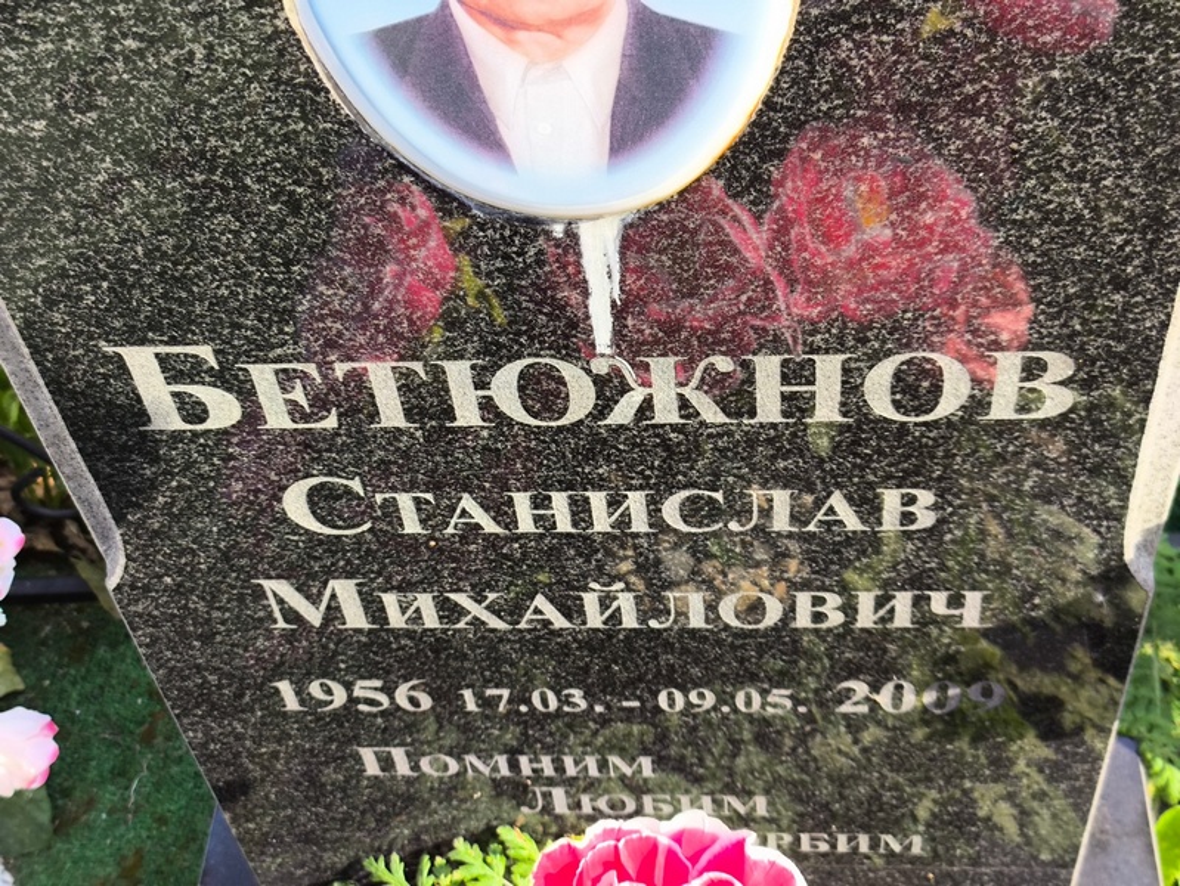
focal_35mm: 50
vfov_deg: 29.1
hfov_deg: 38.2
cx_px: 590
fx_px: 1705
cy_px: 443
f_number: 1.7
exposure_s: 1/450
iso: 50
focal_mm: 4.71
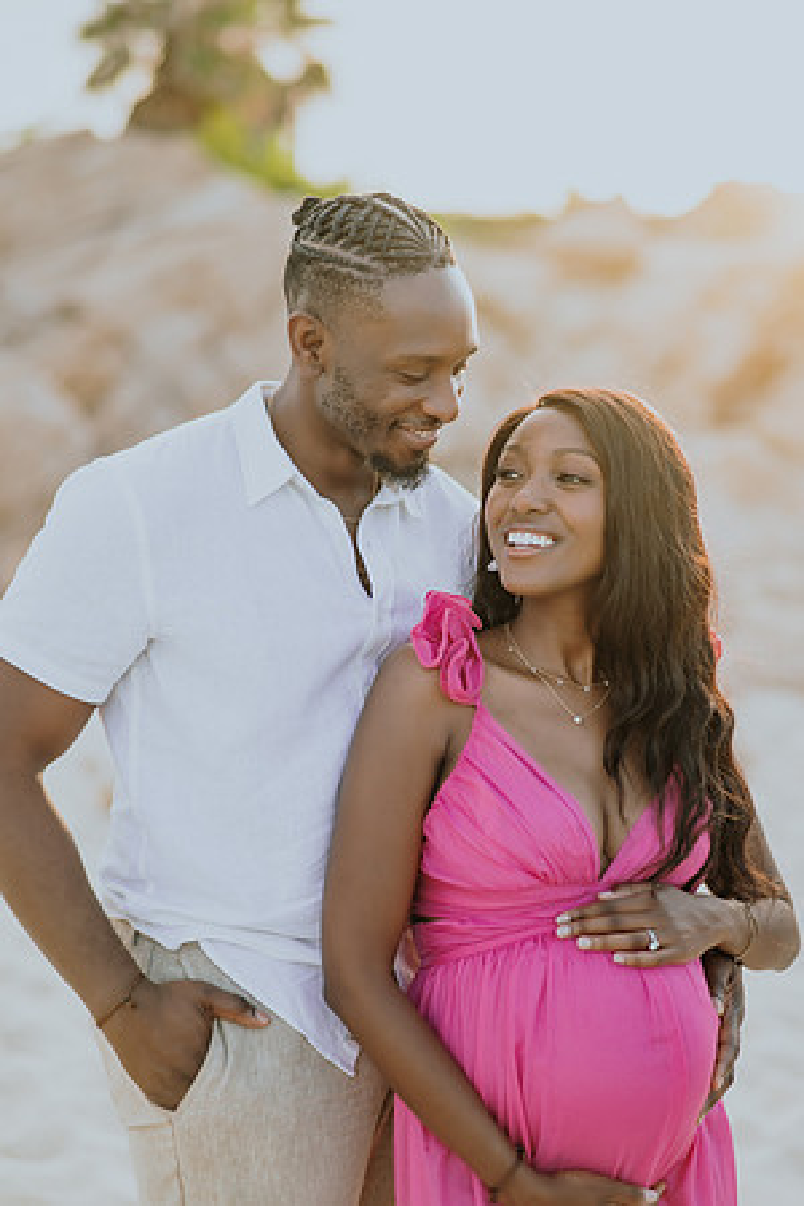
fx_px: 1943
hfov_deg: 23.4
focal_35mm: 58
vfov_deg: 34.5
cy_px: 603
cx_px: 402
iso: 100
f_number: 1.8
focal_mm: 58
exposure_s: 1/800
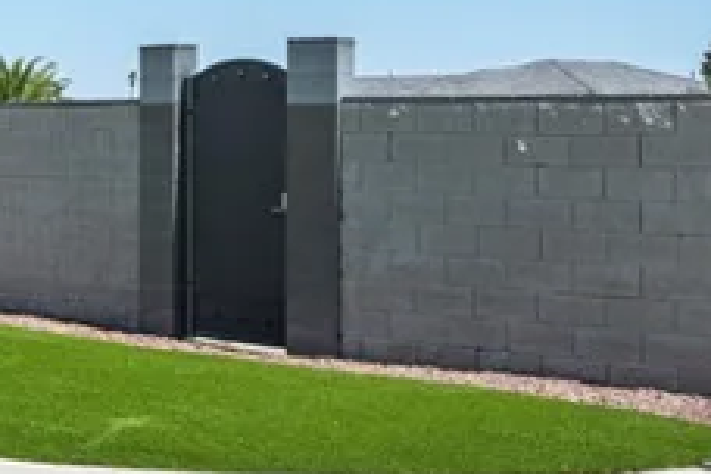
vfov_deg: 16.3
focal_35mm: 84
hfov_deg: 22.1
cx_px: -187
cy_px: 161
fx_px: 1653
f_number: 9
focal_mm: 18.6
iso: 100
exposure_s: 1/250
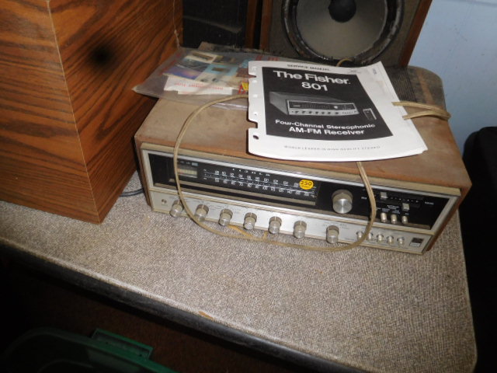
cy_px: 186
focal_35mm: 25
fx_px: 359
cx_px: 248
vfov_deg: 54.9
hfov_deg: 69.4
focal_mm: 4.5
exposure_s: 1/30
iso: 200
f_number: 3.4
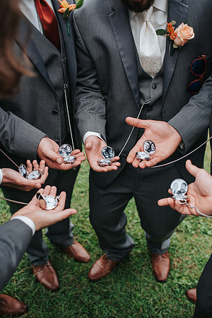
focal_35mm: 35
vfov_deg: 54.4
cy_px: 159
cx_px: 106
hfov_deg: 37.9
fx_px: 309
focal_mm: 35
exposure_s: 1/800
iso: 320
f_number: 3.2
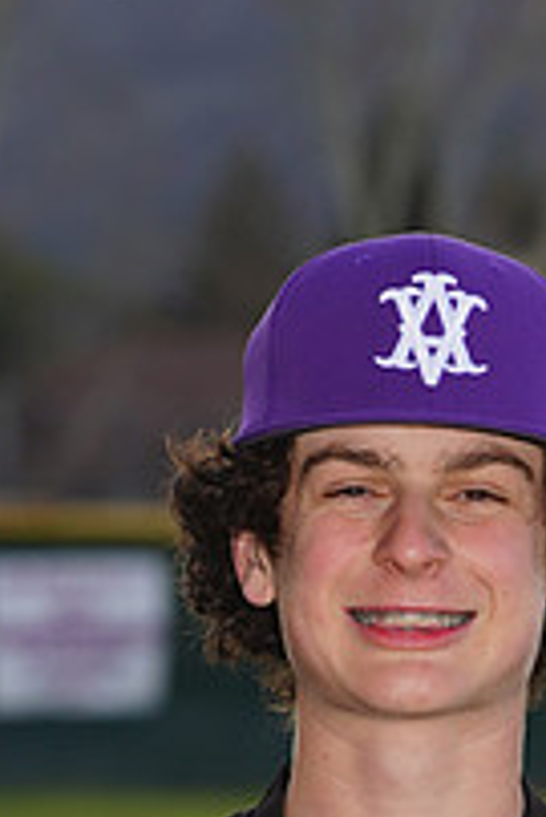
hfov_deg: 2.6
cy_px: 1052
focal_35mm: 520
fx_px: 11809
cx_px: 471
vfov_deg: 4.0
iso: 100
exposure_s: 1/250
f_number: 8
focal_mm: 181
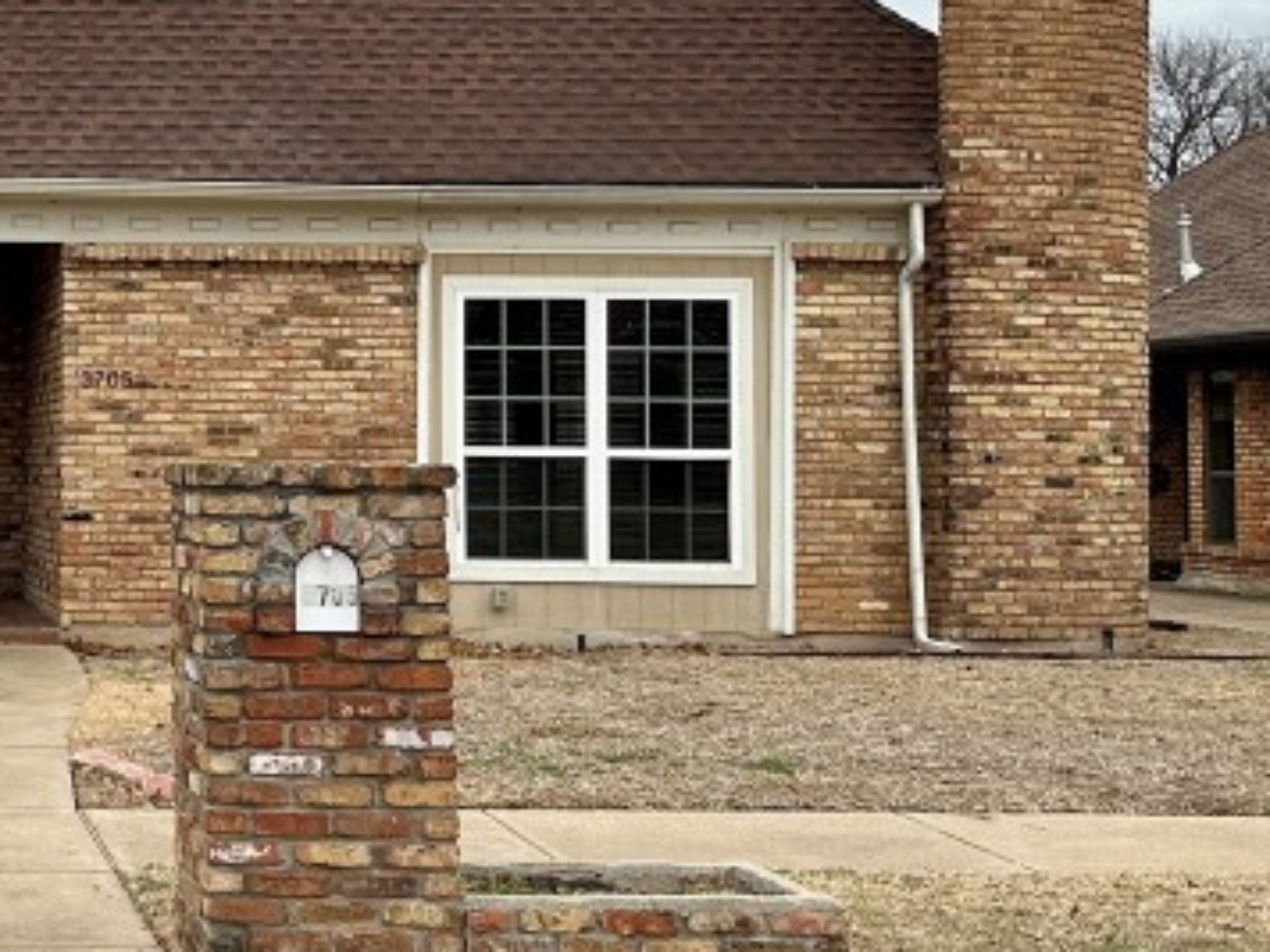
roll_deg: -0.3
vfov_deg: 21.3
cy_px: 349
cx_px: -196
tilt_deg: +2.4
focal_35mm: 69
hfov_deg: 25.6
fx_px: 2531
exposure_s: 1/3058
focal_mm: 6.86
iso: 80
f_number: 1.78
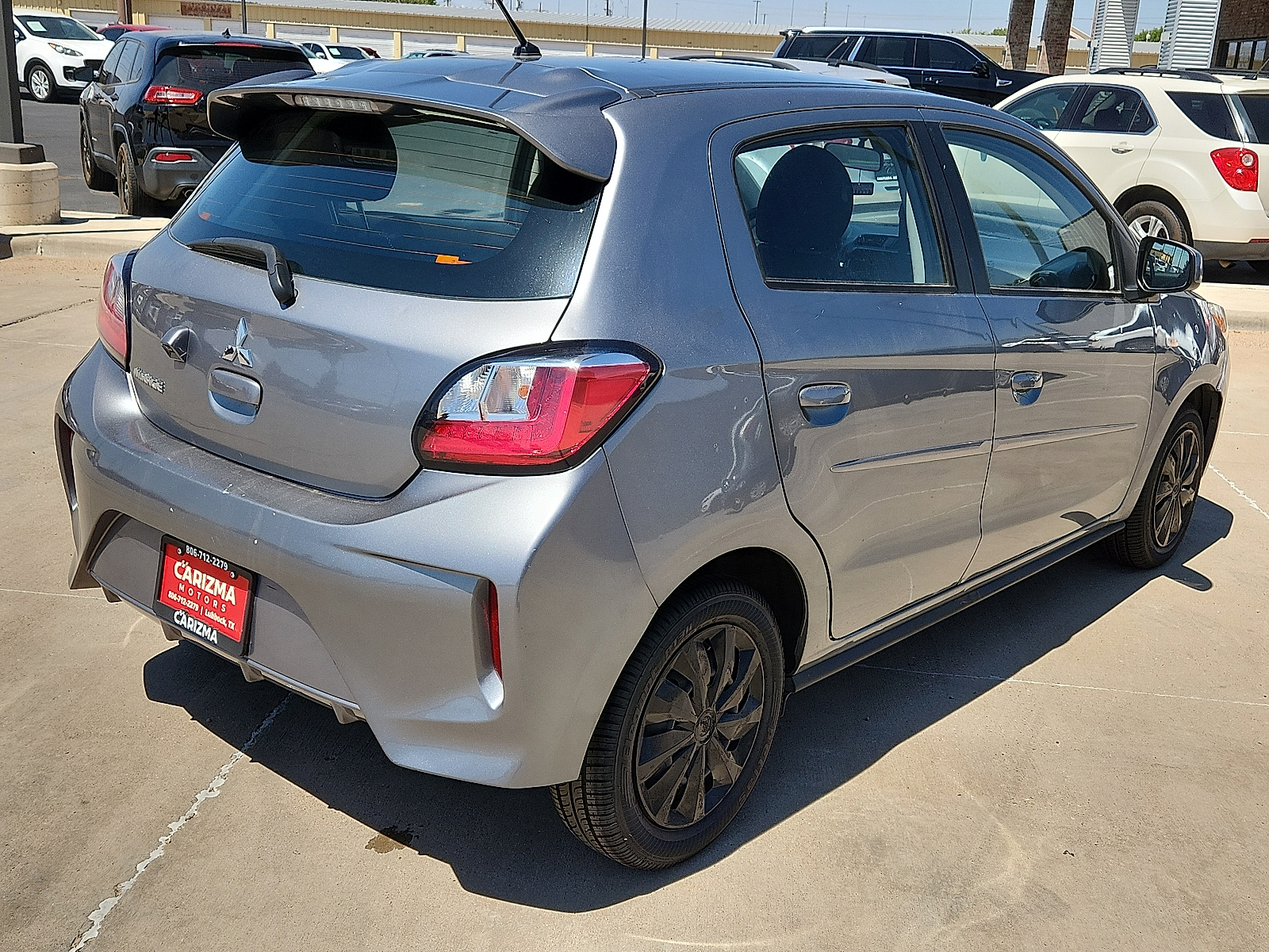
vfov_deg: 58.9
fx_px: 843
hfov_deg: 73.9
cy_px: 476
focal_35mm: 23
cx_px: 634
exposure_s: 1/1667
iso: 50
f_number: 1.8
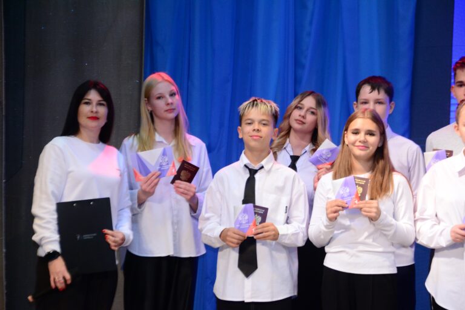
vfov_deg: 12.2
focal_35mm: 112
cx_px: 232
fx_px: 1453
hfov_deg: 18.2
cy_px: 155
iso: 1800
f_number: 5.3
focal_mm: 75
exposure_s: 1/200
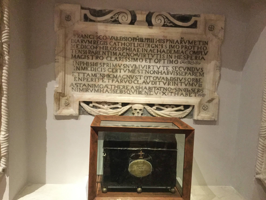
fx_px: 238
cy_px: 100
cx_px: 133
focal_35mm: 31
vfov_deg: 45.4
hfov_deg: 58.3
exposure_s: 1/17
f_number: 2.4
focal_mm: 3.3
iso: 320
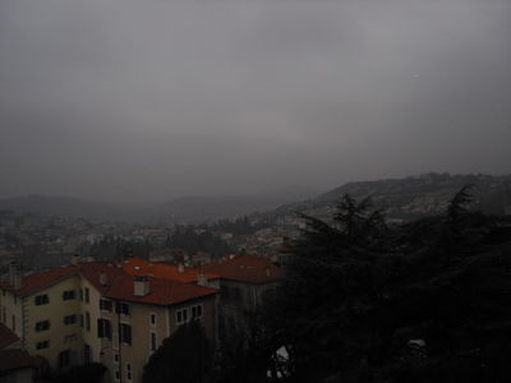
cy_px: 192
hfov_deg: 63.4
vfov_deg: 49.7
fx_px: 413
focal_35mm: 28
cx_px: 256
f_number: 2.6
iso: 64
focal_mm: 4.65
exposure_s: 1/200
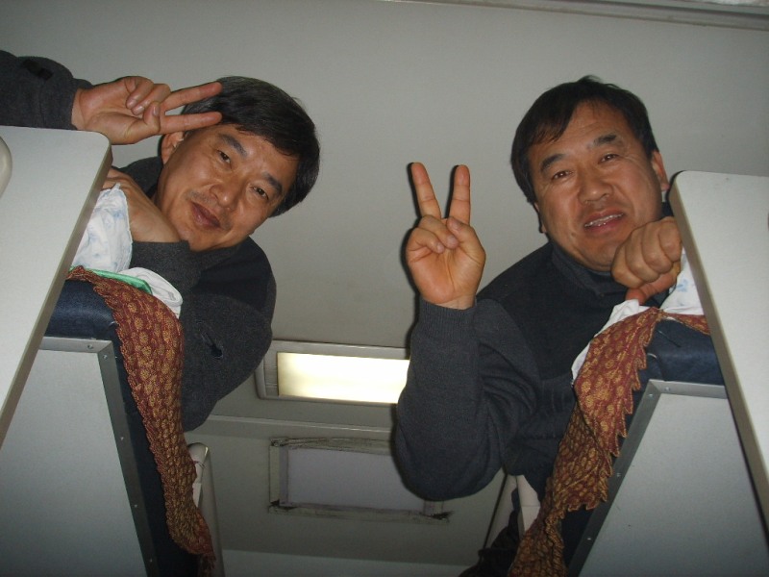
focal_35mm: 39
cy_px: 288
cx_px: 384
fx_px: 866
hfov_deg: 47.9
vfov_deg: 36.8
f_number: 3.5
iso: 100
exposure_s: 1/45
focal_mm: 6.6
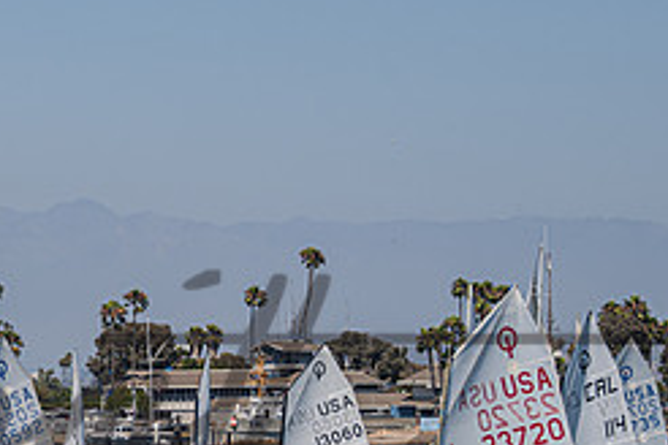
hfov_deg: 6.6
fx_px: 5733
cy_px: 472
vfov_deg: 4.4
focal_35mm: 309
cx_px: -65
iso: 250
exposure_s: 1/1000
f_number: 6.3
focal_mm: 105
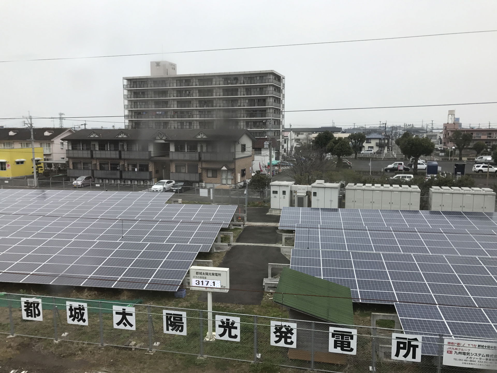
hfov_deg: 63.4
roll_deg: +0.9
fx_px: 402
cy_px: 186
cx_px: 248
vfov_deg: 49.7
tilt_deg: -7.3
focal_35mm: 28
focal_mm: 3.99
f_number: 1.8
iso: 20
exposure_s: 1/1168
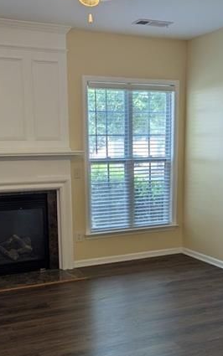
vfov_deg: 43.1
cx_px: 112
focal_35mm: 46
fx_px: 447
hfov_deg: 28.0
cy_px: 228
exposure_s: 1/135
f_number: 1.85
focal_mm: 6.81
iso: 42
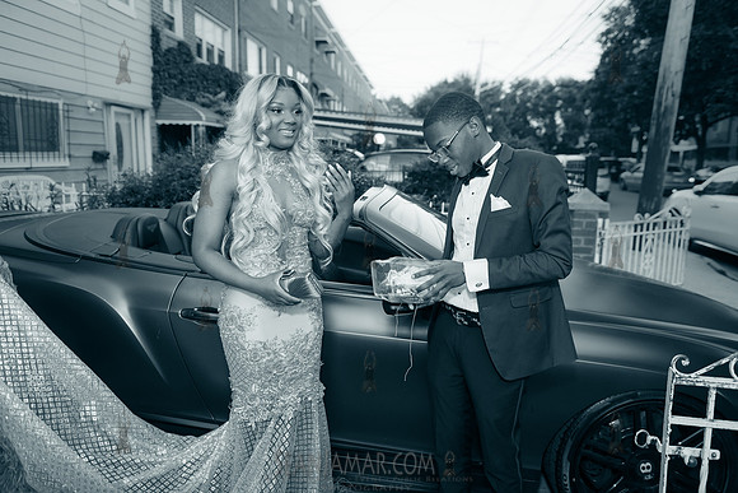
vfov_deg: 48.0
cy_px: 246
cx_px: 369
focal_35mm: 27
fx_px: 554
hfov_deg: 67.4
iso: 500
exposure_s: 1/320
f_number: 3.2
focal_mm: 27
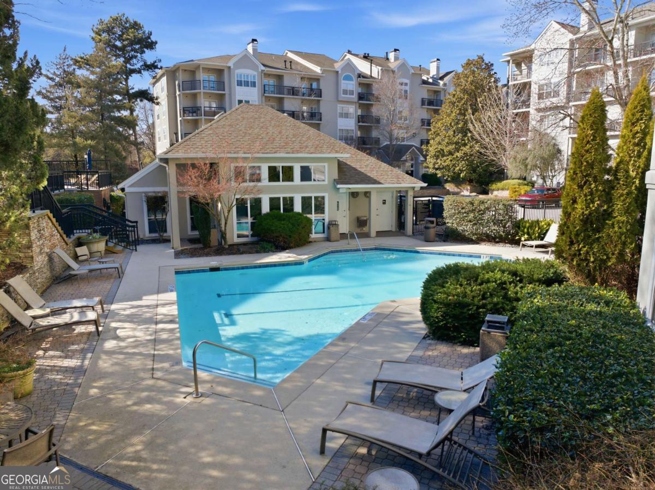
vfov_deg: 56.7
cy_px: 245
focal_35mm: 24
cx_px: 328
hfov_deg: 71.6
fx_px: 454
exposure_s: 1/1250
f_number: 2.8
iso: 180
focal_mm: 12.3
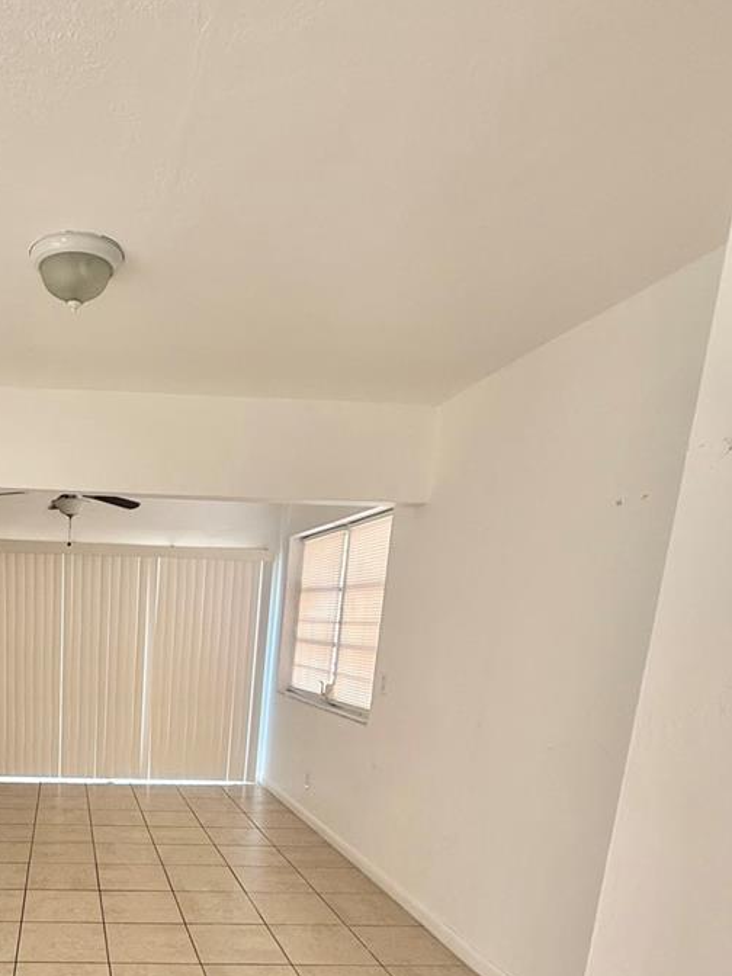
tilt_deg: -11.5
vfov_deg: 63.7
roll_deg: -1.9
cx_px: 86
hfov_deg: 49.4
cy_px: 774
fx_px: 705
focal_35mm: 25
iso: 125
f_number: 2.2
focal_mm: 2.22
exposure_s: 1/99
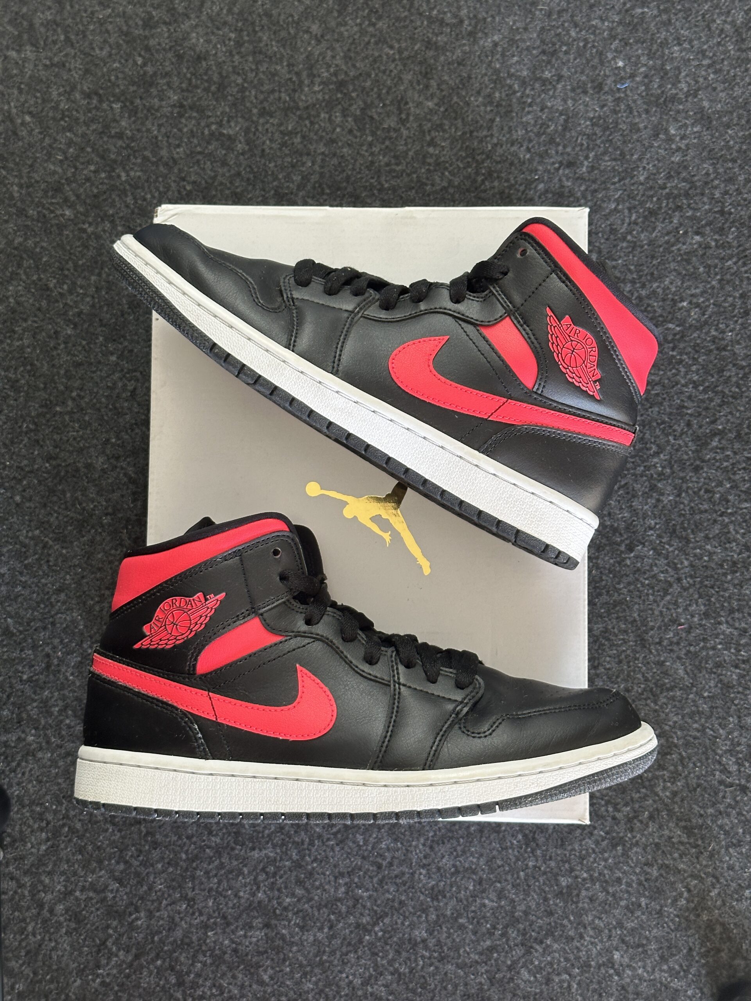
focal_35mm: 48
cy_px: 500
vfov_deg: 39.7
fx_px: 1388
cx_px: 376
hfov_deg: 30.3
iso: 160
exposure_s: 1/50
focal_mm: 6.86
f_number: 1.78
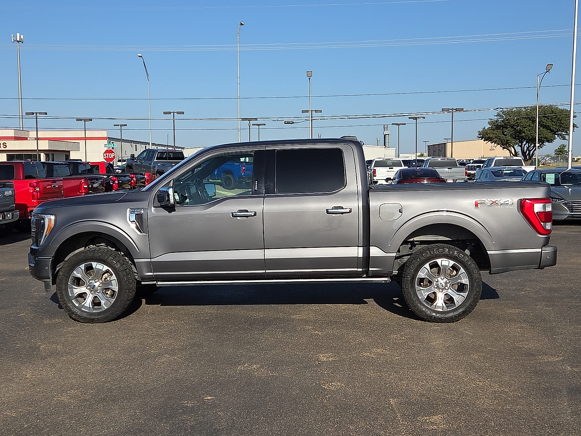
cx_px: 290
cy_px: 218
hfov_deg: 42.9
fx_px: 739
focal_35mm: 44
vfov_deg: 32.9
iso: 76
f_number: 1.8
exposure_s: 1/10000
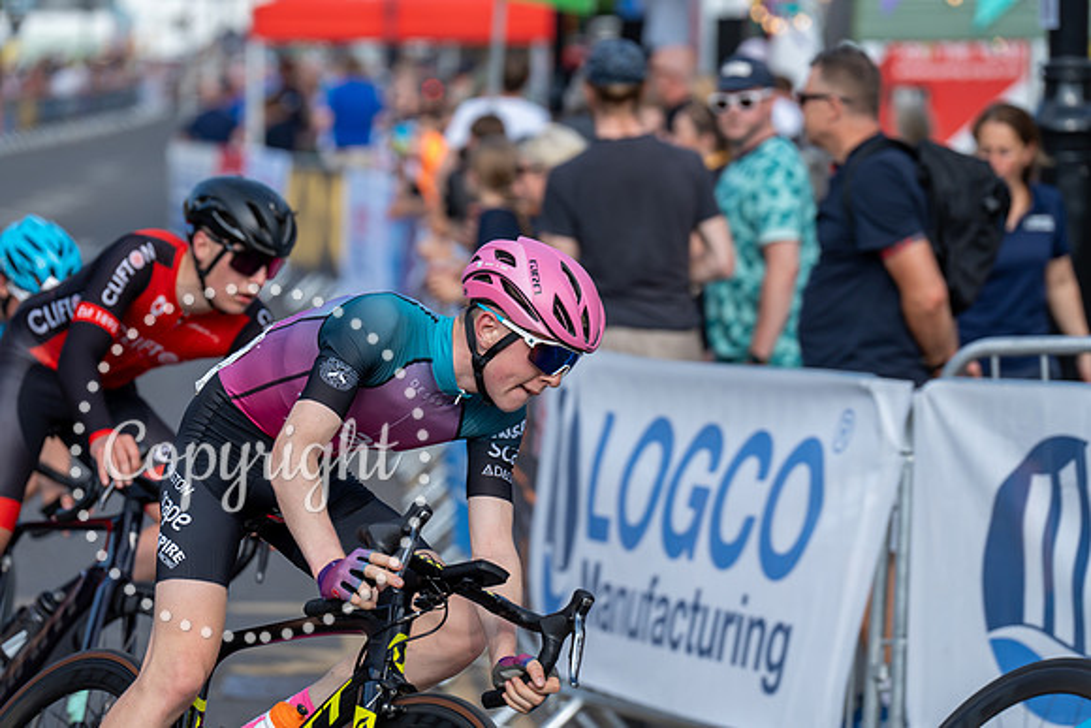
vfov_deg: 7.2
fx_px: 5789
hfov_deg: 10.8
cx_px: 546
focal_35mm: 191
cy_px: 364
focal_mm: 191
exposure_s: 1/1000
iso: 160
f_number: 4.5
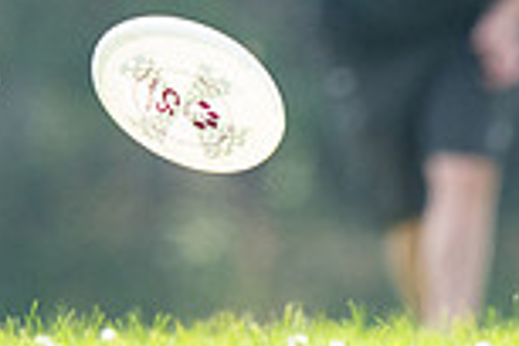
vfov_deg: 0.7
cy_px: -293
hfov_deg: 1.1
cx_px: -61
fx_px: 27390
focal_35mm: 1900
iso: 4000
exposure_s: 1/4000
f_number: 6.3
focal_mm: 500
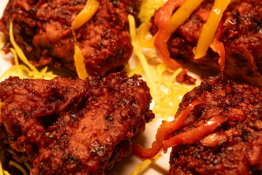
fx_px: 910
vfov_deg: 11.0
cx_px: 167
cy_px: 98
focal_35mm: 125
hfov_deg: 16.4
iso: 400
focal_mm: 50
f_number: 5.6
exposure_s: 1/160
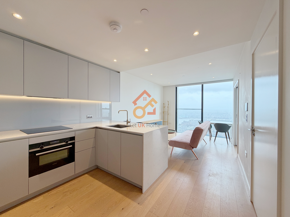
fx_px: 117
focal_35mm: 14
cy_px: 108
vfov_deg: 85.7
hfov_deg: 102.1
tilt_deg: -0.7
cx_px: 145
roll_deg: -0.2
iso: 40
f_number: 2.2
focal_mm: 2.22
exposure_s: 1/100
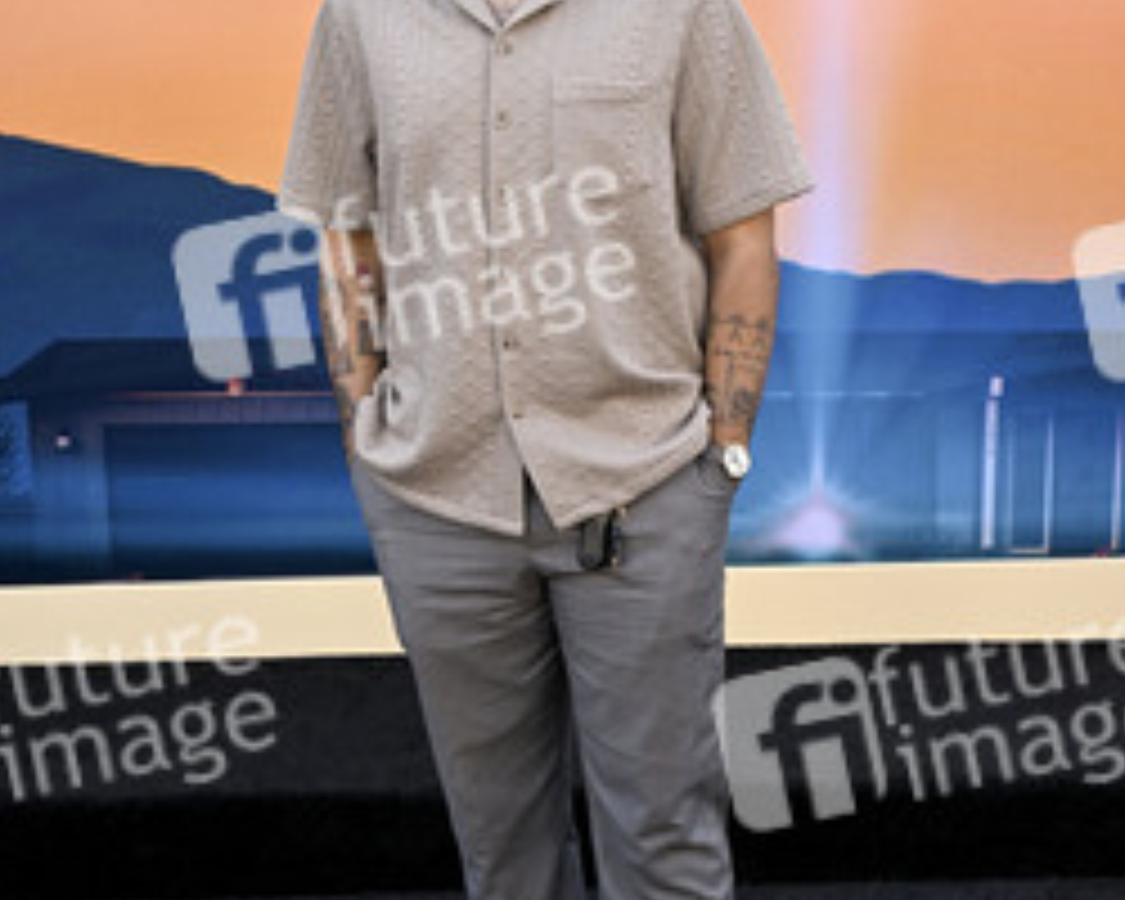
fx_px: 2397
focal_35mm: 72
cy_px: 500
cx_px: 536
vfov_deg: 21.3
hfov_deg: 26.4
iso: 640
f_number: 7.1
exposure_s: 1/320
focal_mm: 48
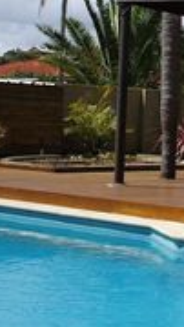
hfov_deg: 11.7
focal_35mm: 94
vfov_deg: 22.5
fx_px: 820
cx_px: 350
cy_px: 108
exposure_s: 1/320
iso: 200
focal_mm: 23
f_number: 11
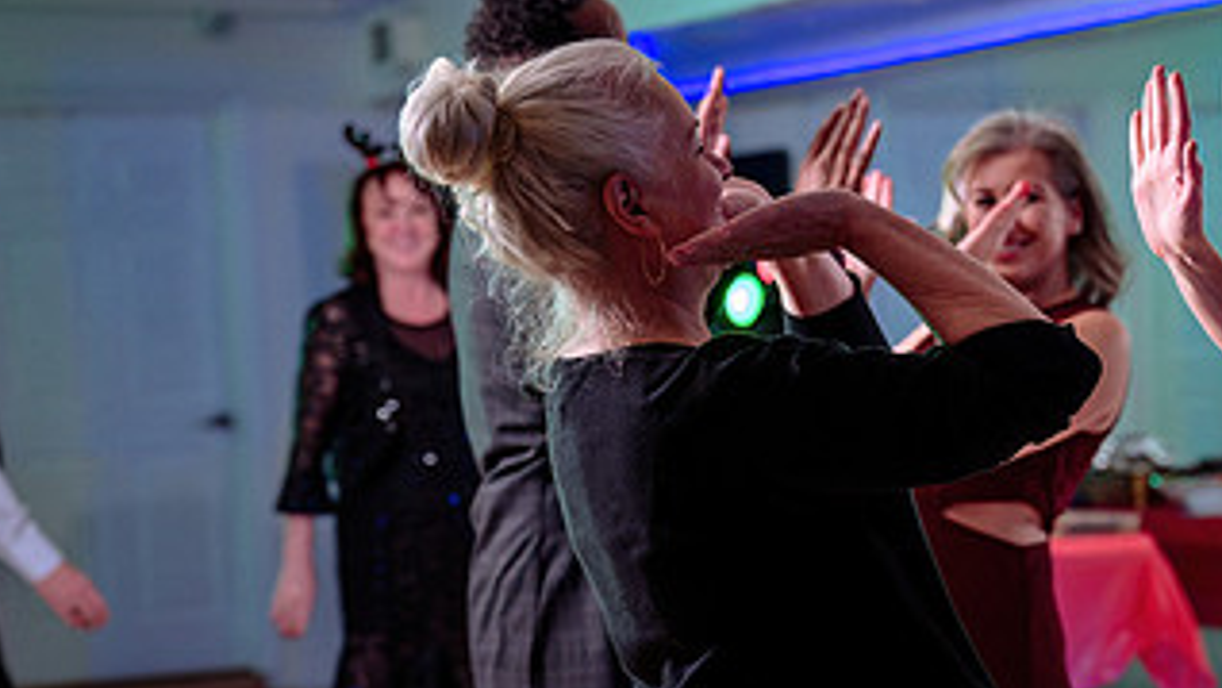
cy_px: 586
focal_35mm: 109
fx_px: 3532
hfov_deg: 19.5
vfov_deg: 11.1
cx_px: 899
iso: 500
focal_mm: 57
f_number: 2.8
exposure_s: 1/200
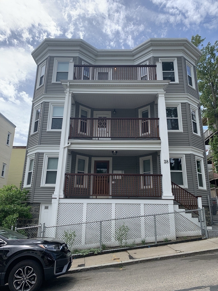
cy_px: 146
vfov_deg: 67.3
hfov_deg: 53.1
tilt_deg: +16.6
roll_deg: -1.0
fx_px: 218
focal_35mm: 26
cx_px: 109
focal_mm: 4.25
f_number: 1.8
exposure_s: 1/2114
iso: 25
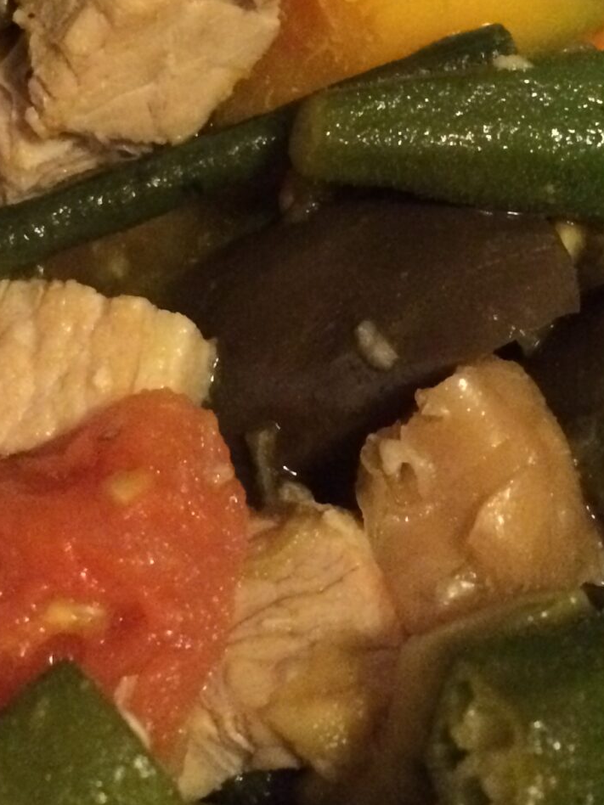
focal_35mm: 81
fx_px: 1884
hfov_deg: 18.2
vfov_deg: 23.8
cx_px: 234
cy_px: 182
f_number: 2.2
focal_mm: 4.12
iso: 640
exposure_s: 1/15
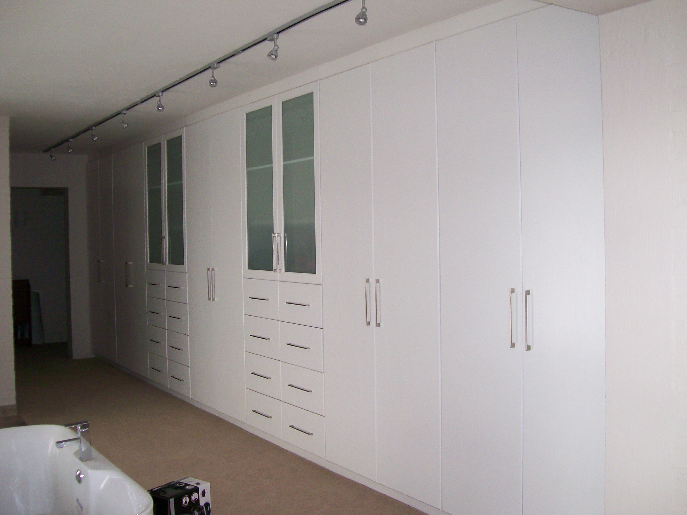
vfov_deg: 39.7
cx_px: 344
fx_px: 714
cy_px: 258
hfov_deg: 51.4
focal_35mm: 36
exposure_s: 1/95
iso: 140
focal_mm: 6
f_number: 2.7
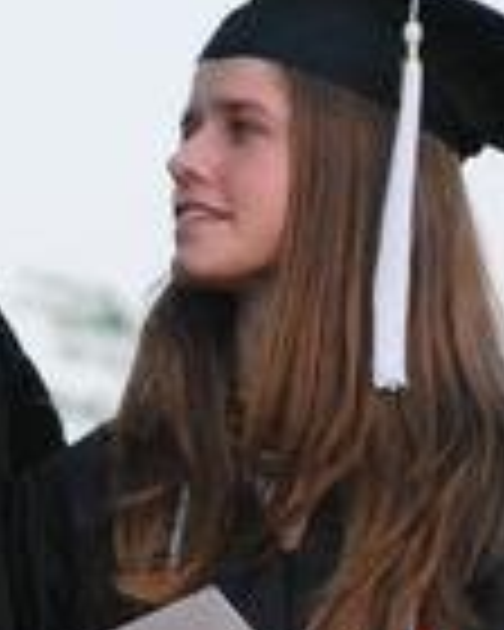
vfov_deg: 3.3
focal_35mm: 582
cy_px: 842
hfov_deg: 2.7
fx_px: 10852
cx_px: 50
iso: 800
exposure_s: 1/80
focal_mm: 86
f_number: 5.6
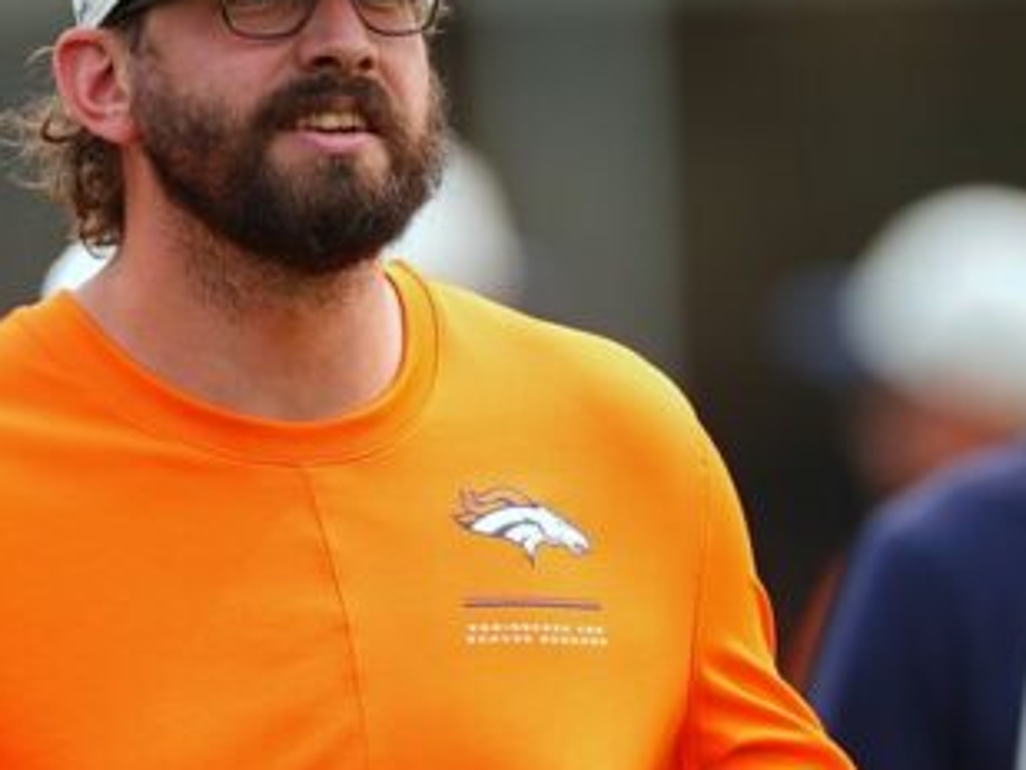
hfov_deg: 0.9
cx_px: 408
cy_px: 461
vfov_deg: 0.7
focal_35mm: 2130
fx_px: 63157
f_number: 4
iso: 200
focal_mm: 600
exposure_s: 1/800
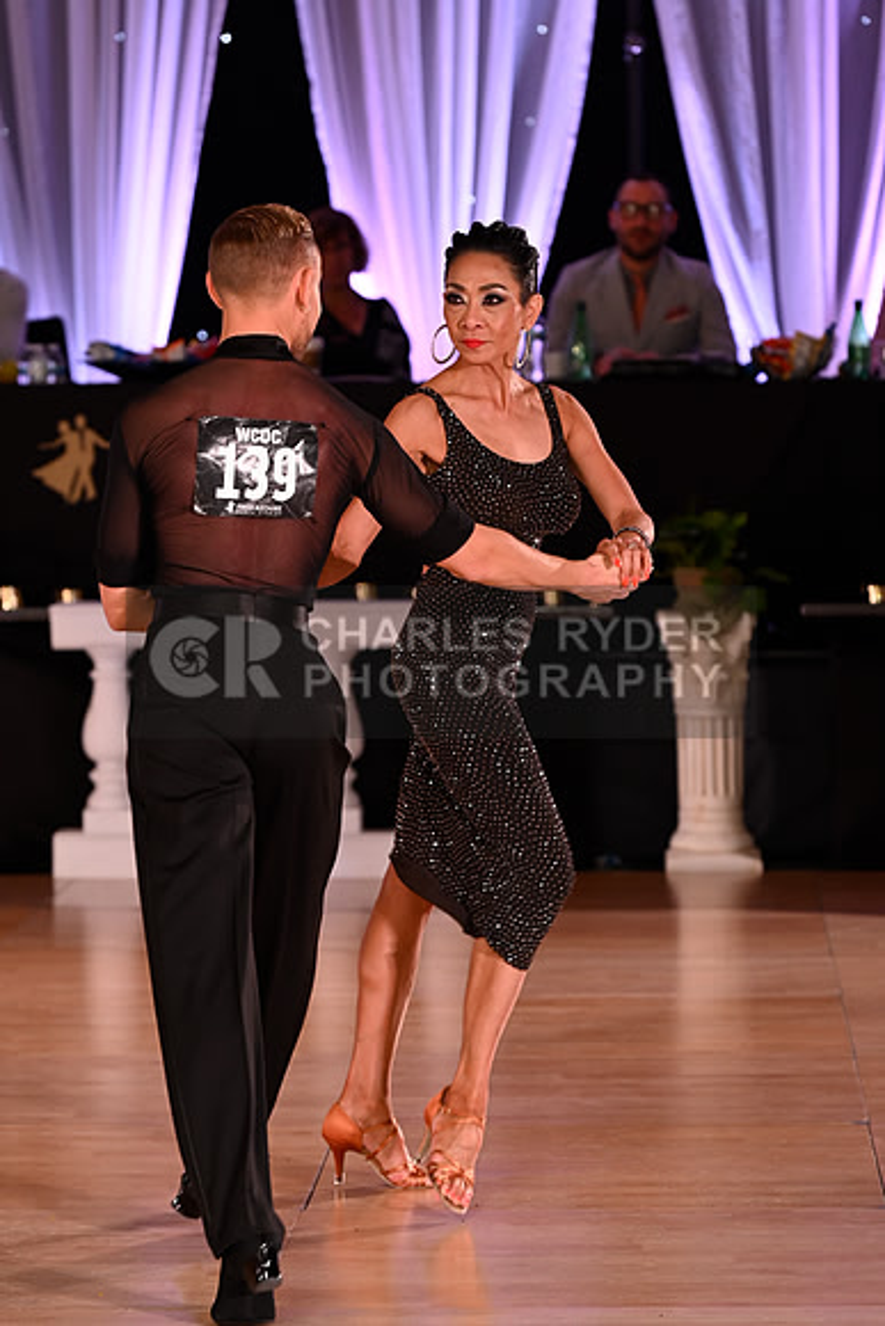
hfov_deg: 8.6
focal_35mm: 160
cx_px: 442
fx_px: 5896
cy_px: 663
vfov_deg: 12.8
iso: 2000
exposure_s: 1/200
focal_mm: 160
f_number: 5
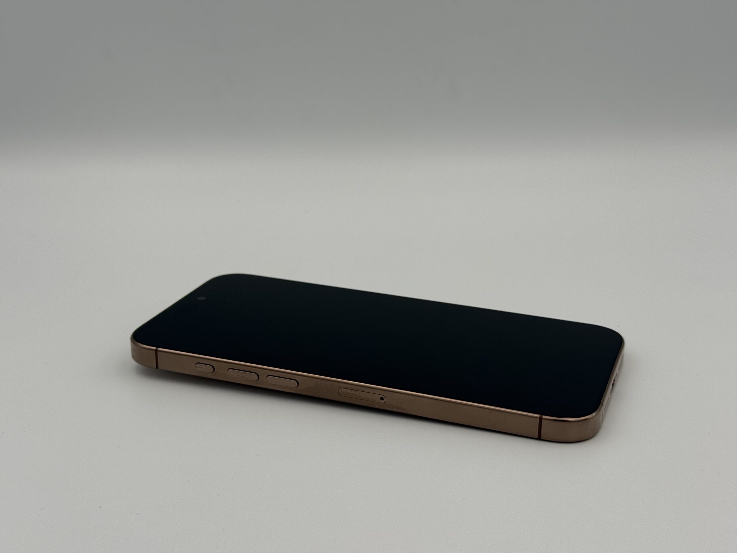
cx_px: 368
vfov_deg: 30.3
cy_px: 276
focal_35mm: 48
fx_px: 1022
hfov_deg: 39.7
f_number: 1.78
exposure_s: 1/1222
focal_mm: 6.76
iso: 64
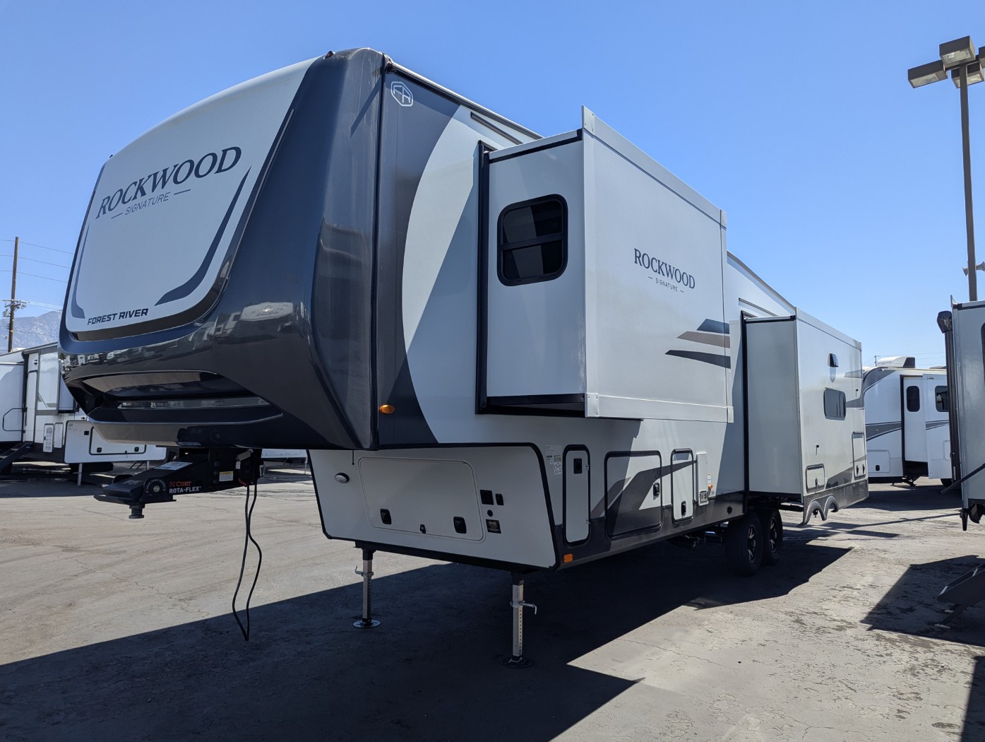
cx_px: 492
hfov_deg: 71.5
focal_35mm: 24
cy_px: 371
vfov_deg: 56.9
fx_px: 684
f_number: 1.85
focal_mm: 6.81
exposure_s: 1/1770
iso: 48
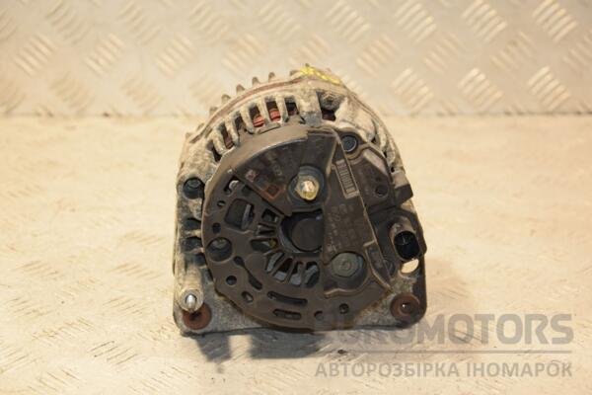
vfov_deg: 15.7
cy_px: 198
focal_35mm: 87
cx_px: 296
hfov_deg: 23.4
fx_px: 1431
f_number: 5
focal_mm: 58
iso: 800
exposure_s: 1/160
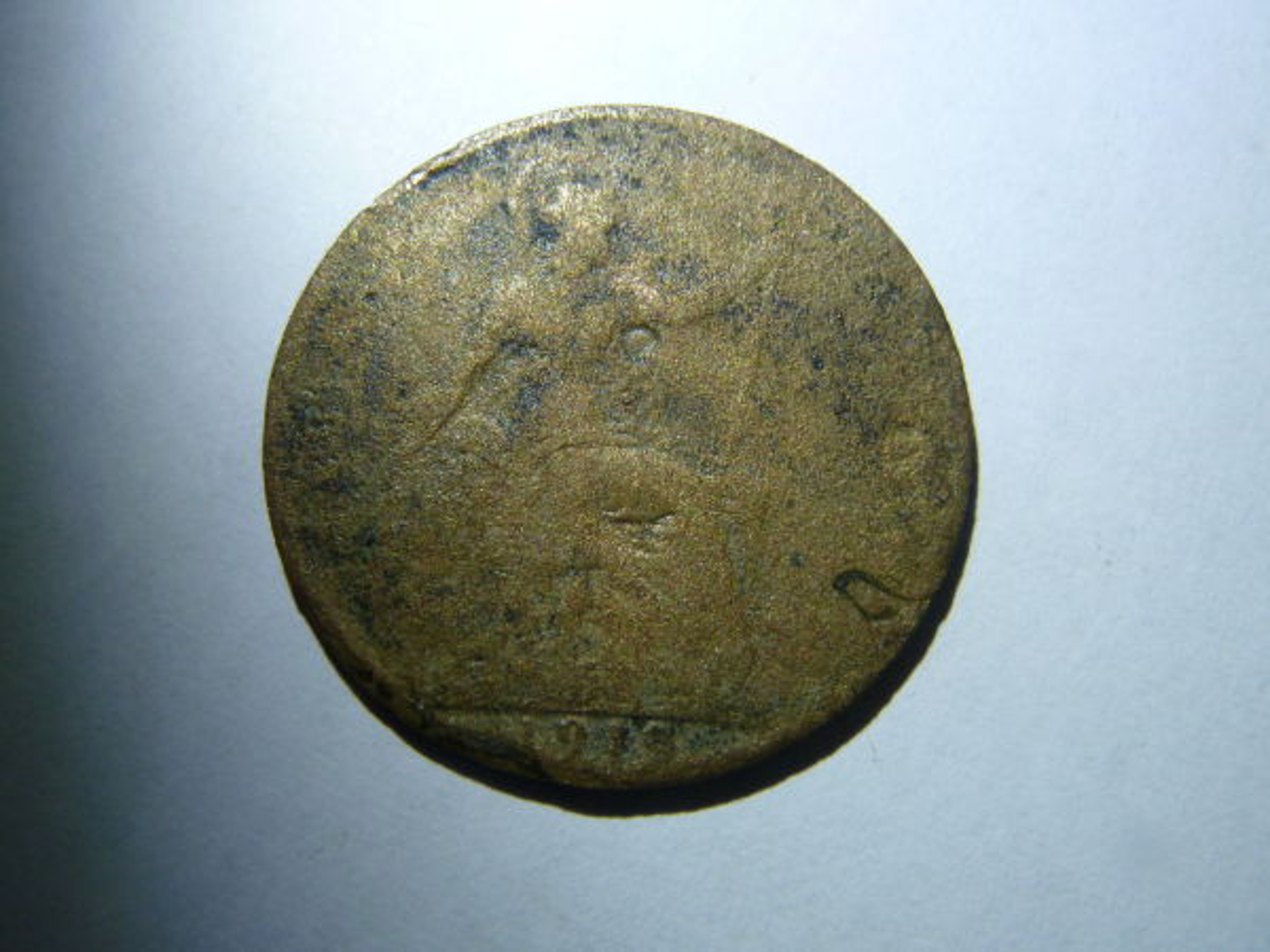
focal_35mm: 25
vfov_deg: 54.9
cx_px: 635
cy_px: 476
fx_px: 917
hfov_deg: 69.4
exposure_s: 1/100
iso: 200
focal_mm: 4.1
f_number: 5
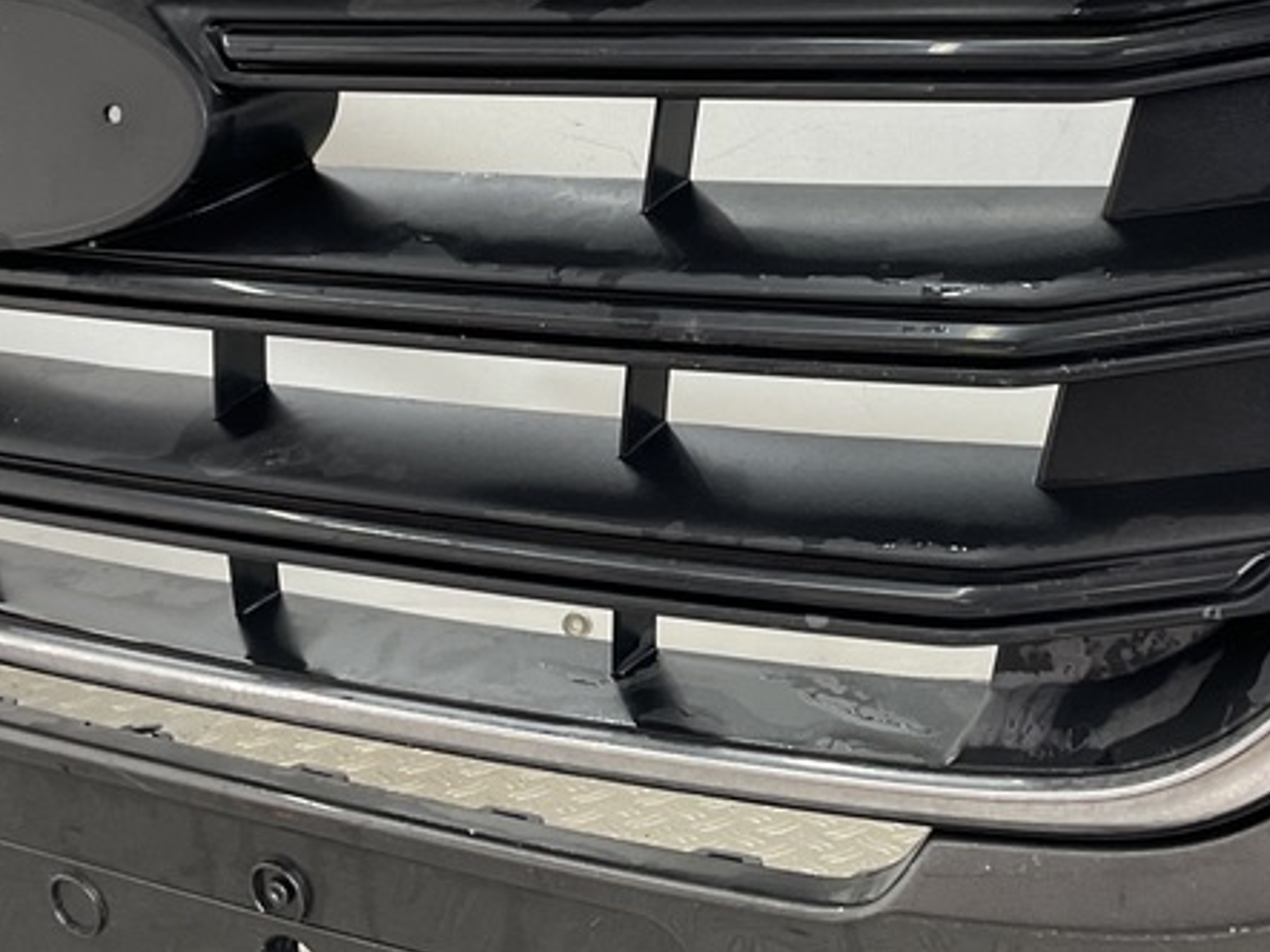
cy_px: 298
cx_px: 668
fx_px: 2421
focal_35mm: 66
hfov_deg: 29.4
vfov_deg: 22.1
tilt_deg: -7.3
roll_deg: -0.7
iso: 32
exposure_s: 1/100
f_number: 1.8
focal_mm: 3
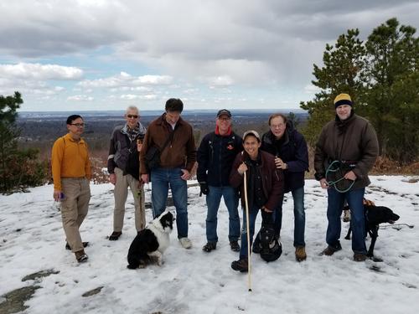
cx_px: 210
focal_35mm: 26
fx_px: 315
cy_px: 157
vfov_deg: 53.1
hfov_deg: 67.3
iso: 50
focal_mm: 4.25
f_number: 1.7
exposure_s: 1/2012
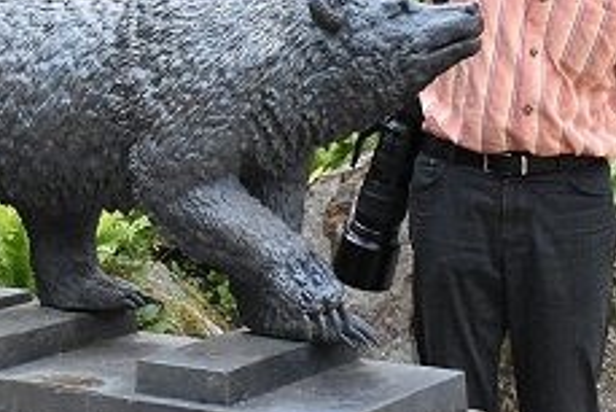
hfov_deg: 20.0
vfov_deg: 13.4
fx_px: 1746
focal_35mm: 102
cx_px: 307
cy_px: 172
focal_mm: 26
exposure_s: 1/1250
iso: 3200
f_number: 11
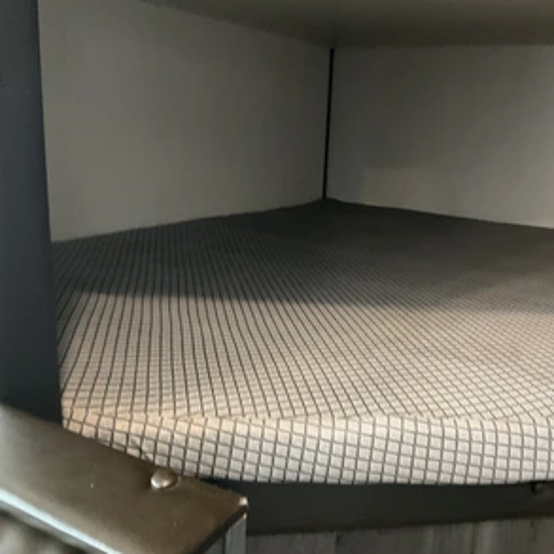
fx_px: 634
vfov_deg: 47.2
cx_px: 327
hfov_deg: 47.0
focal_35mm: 35
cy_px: 282
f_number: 1.8
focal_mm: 3
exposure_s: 1/30
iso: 400
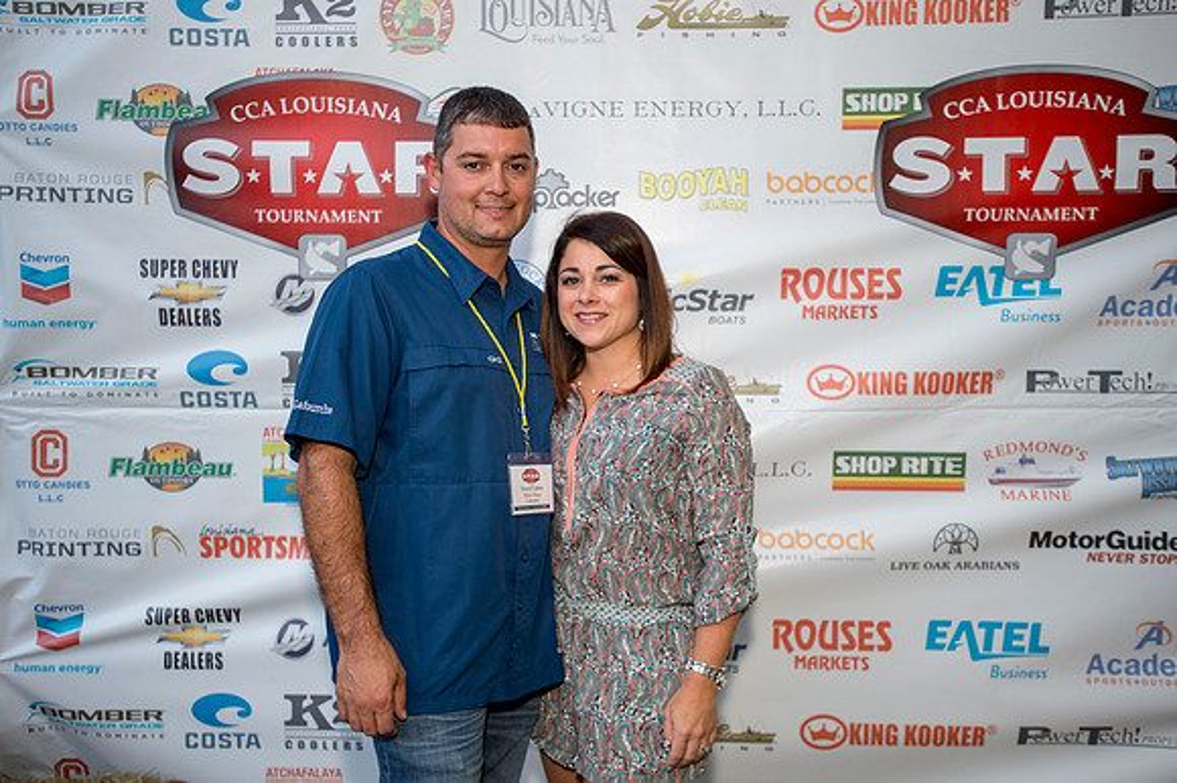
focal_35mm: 35
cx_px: 588
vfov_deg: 37.8
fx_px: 1144
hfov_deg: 54.5
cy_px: 392
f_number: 2.8
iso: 800
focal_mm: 35
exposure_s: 1/320
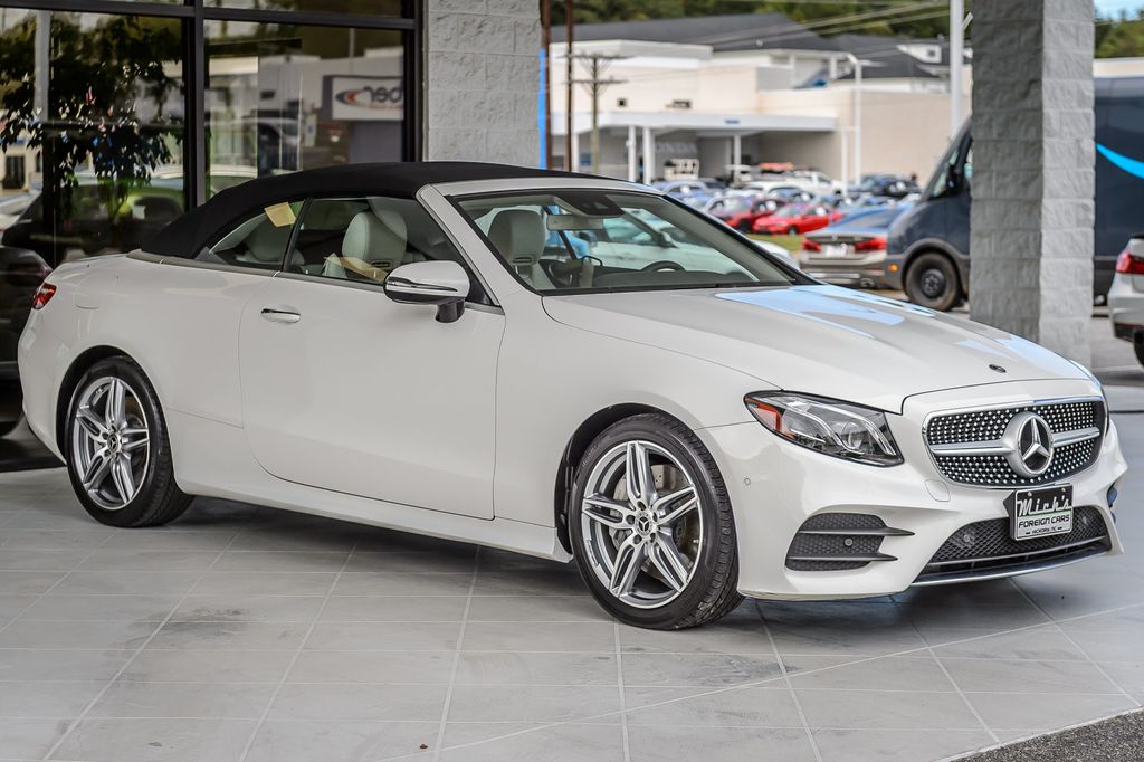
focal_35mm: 82
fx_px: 2613
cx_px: 536
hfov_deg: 24.7
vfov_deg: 16.6
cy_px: 347
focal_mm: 70
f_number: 4
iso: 400
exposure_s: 1/2500
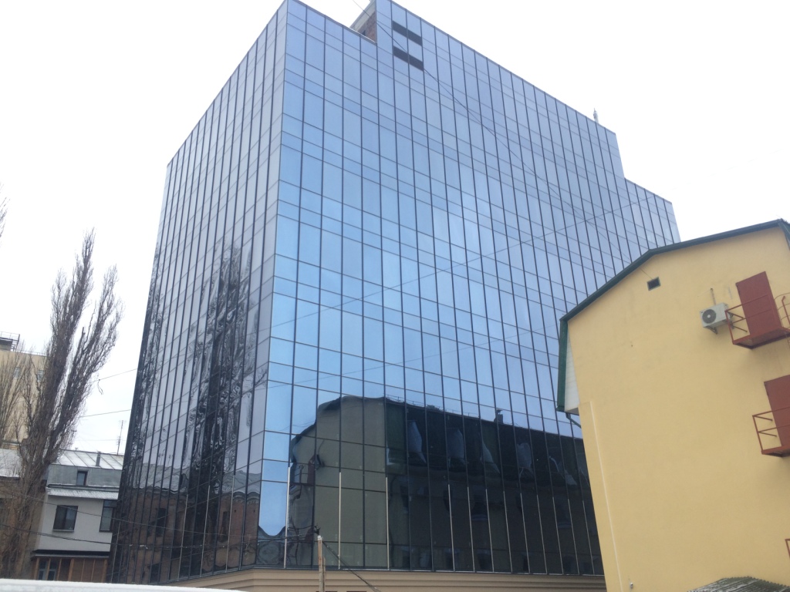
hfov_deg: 61.7
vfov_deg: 48.2
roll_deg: +4.3
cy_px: 296
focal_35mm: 29
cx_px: 395
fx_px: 662
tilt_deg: +25.3
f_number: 2.2
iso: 32
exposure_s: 1/112
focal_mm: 4.15
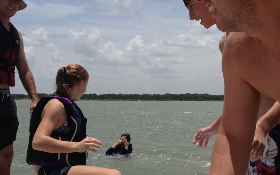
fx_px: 381
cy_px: 80
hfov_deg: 40.3
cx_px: 139
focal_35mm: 50
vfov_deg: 25.8
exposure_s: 1/3690
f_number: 2.4
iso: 50
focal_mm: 4.28
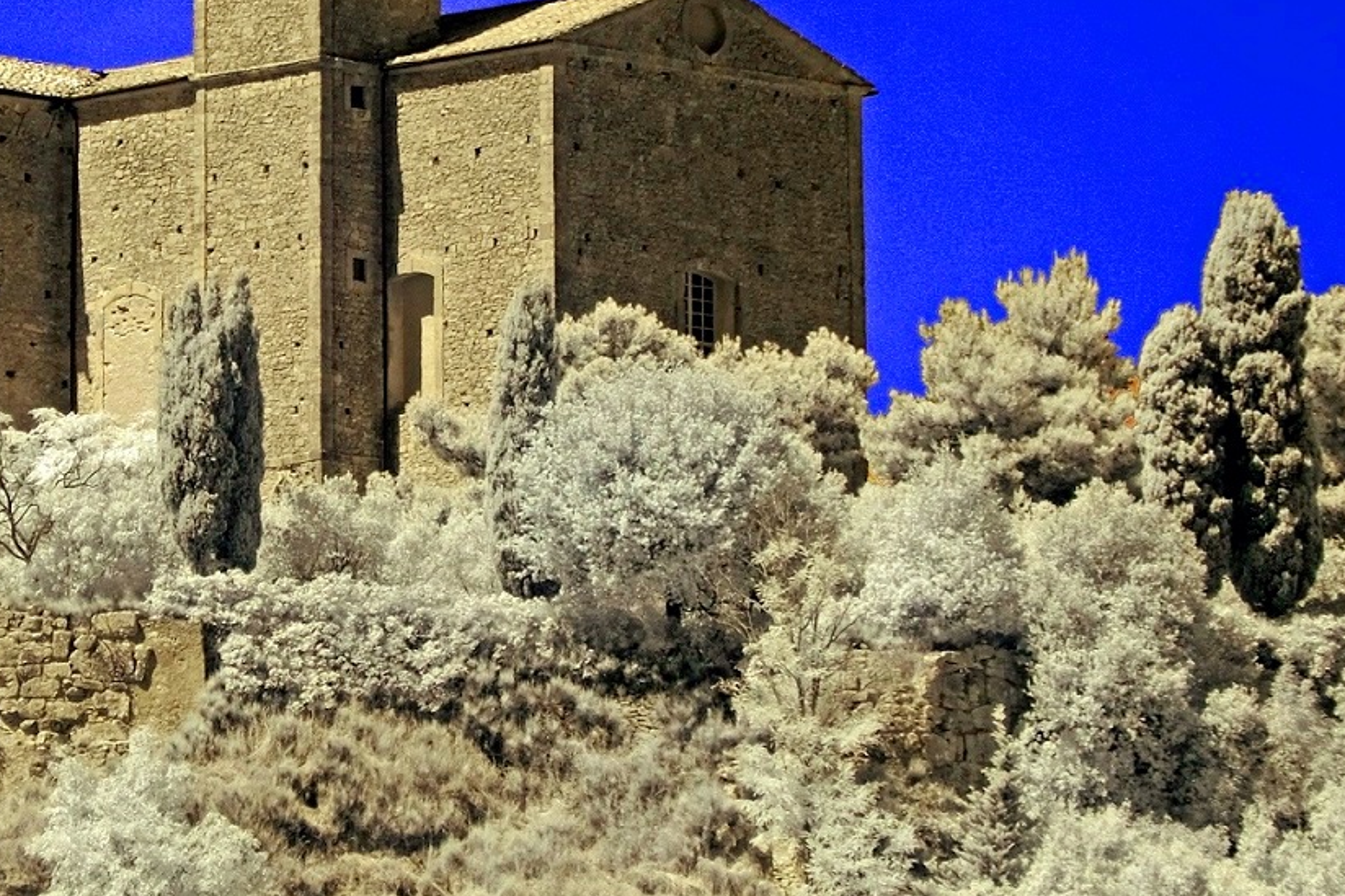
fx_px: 24054
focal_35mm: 644
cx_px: 162
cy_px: 121
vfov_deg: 2.1
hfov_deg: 3.2
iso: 200
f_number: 6.7
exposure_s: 1/303
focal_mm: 204.6
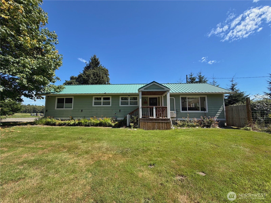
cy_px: 102
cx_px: 136
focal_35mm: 14
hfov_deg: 102.1
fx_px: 110
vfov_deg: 85.7
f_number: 2.2
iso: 32
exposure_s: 1/770
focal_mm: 2.22
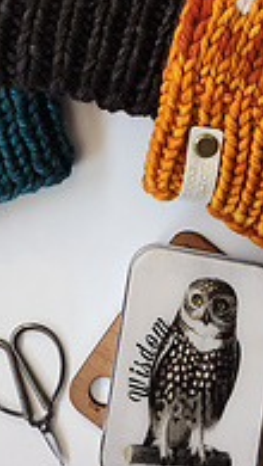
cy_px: -124
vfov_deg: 23.2
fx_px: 1014
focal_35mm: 82
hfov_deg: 14.8
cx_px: 130
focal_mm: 5.4
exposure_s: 1/120
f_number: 1.8
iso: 250
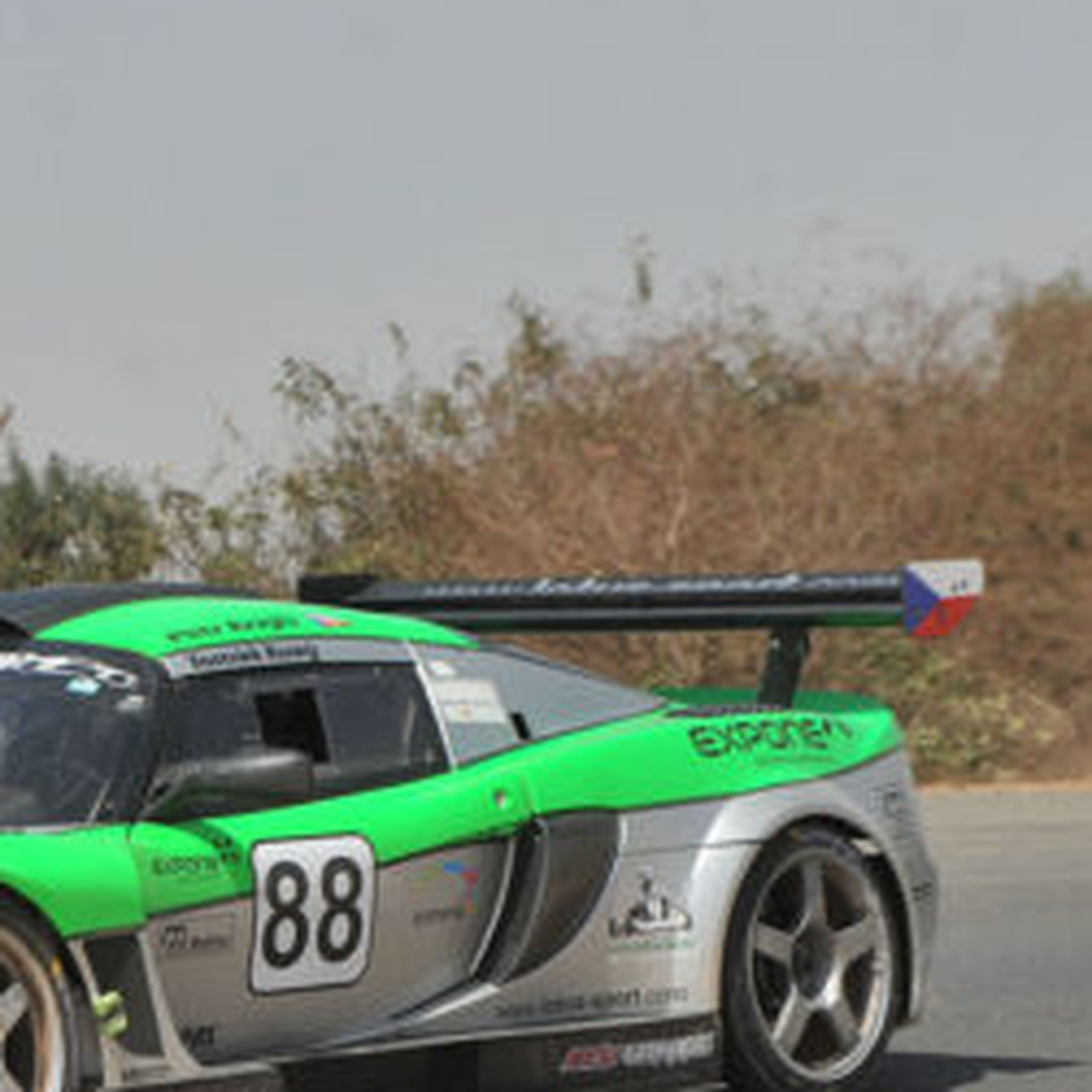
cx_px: 9
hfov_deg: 12.2
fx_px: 5068
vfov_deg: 12.3
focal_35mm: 142
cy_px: 772
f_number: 6.3
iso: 400
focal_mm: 70
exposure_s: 1/3200
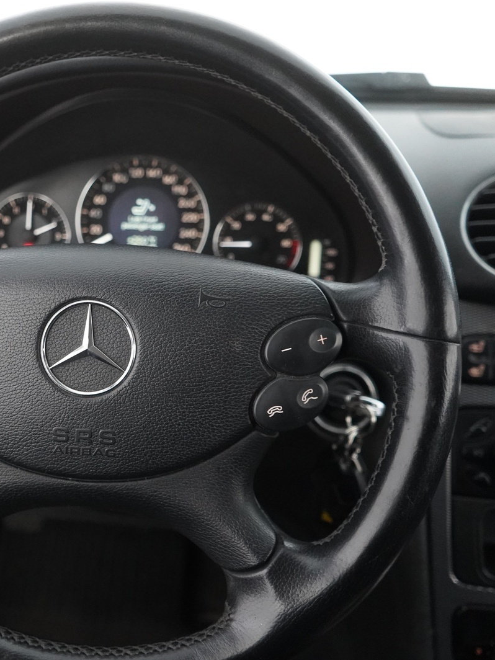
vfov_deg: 45.8
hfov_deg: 34.0
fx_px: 782
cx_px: 91
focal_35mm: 41
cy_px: 329
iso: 8000
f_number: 3.5
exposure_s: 1/60
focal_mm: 28
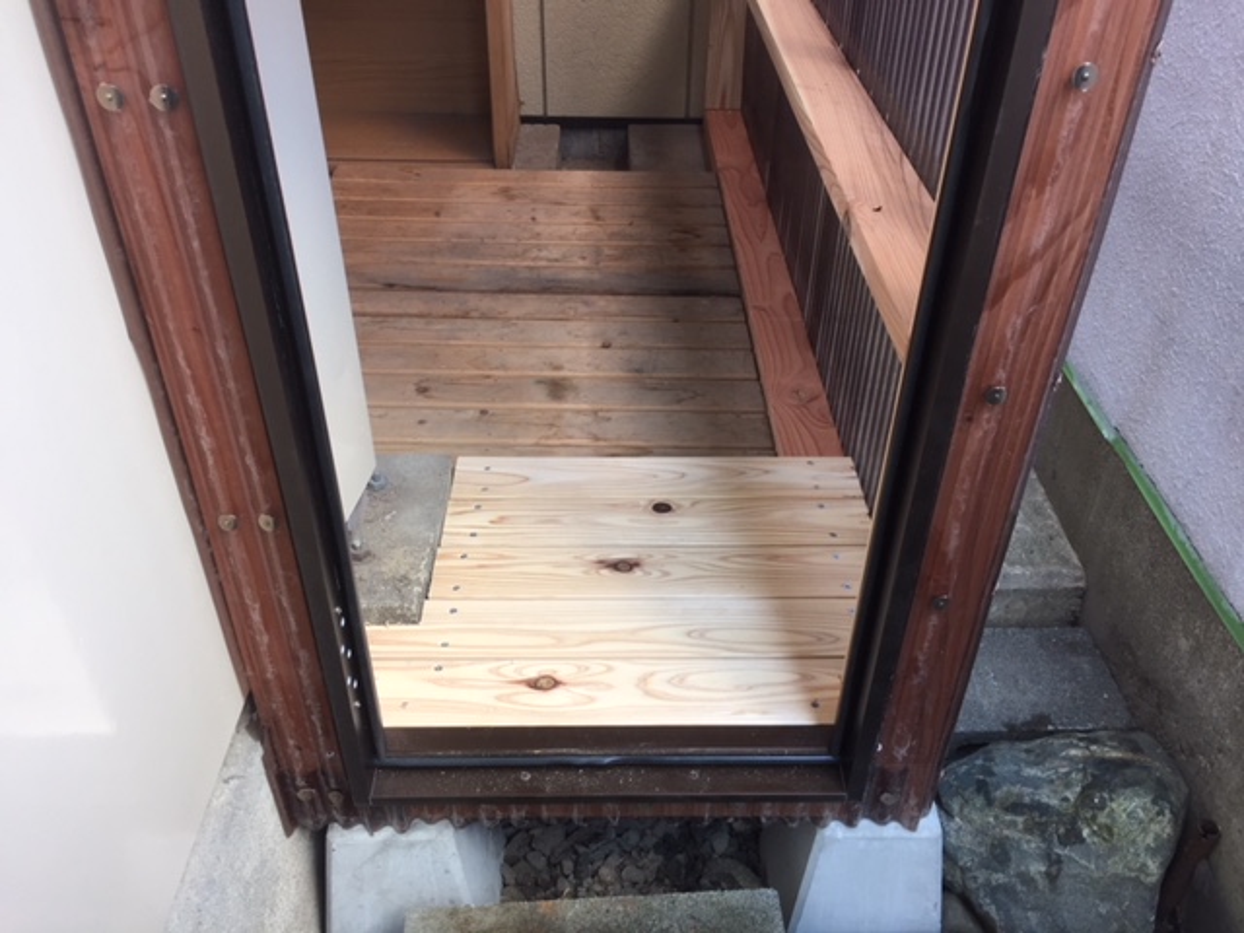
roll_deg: -1.7
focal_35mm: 29
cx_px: 622
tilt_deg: -37.7
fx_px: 1042
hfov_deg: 61.7
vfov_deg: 48.2
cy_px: 466
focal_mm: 4.15
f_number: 2.2
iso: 32
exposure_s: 1/60
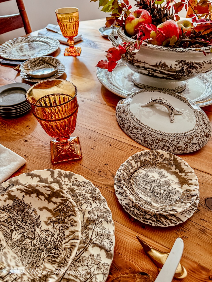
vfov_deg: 71.6
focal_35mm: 24
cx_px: 106
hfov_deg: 56.8
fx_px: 196
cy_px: 141
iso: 320
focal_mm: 6.76
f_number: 1.8
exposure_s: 1/60
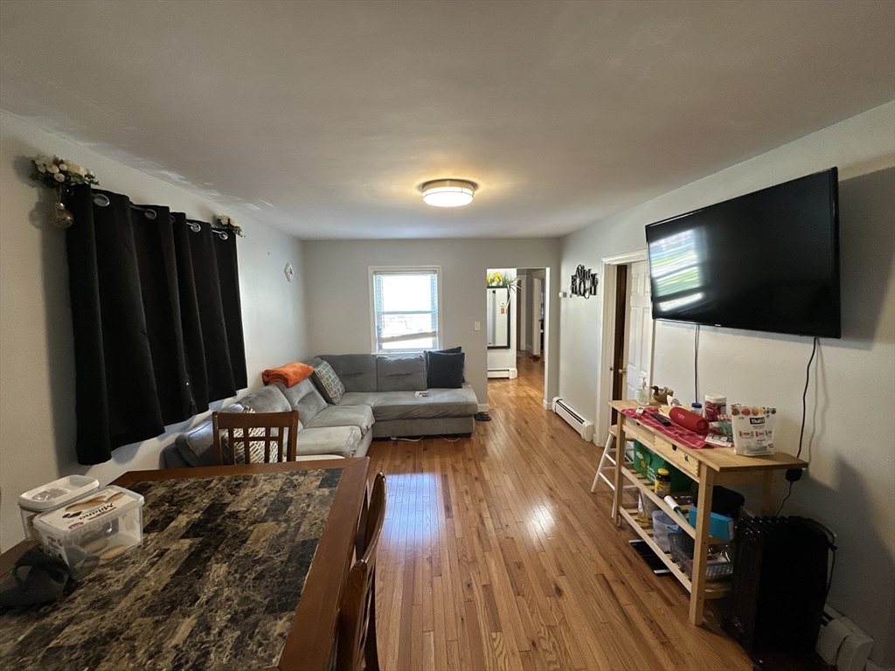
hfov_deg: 102.1
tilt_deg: -5.0
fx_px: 362
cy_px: 336
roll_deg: +0.8
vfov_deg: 85.7
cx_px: 448
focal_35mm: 14
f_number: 2.2
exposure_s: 1/60
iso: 320
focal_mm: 2.22
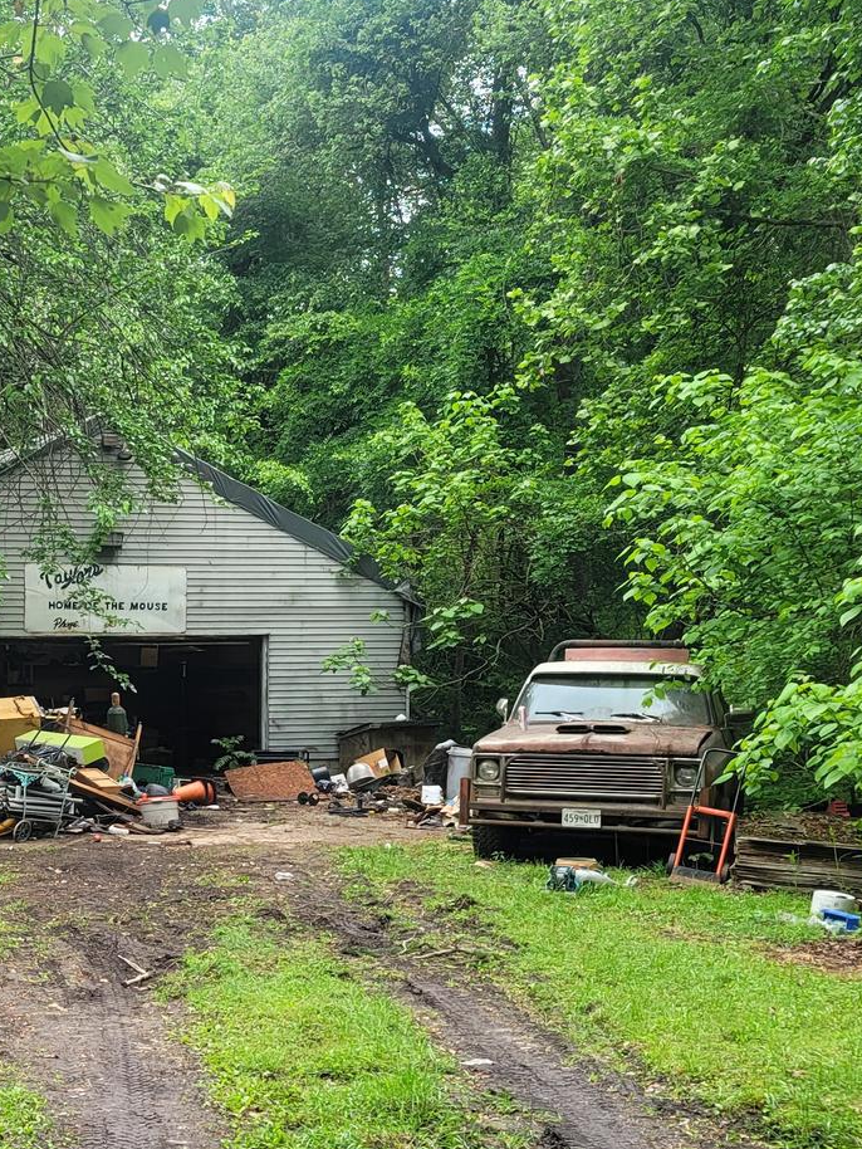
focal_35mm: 56
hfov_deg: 24.7
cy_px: 786
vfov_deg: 34.0
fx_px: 1858
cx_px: -33
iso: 25
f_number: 1.8
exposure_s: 1/120
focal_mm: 7
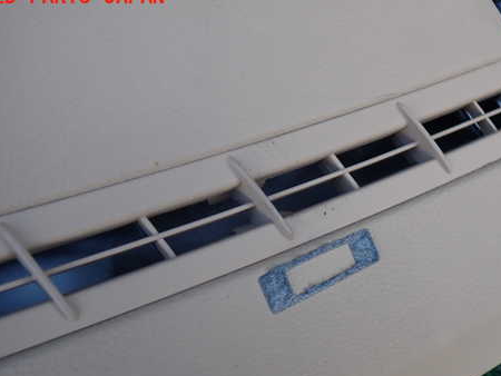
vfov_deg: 35.8
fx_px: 579
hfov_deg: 46.6
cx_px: 296
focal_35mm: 40
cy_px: 232
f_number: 2.3
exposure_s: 1/250
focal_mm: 5.4
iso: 160
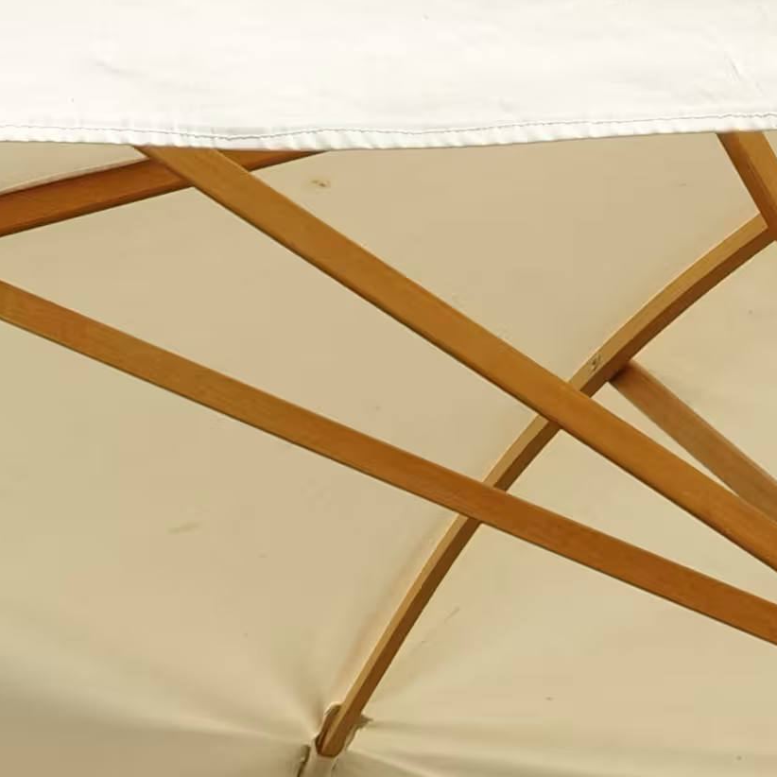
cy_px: 1828
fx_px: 6298
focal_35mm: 248
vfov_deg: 6.7
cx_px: 1465
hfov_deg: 6.9
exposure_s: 1/500
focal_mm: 26
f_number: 5.6
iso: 200
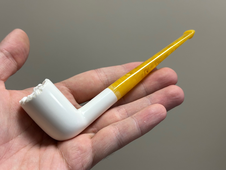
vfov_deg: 30.3
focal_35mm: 48
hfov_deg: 39.7
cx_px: 113
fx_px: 313
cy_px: 85
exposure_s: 1/100
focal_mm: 6.86
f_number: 1.78
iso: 64
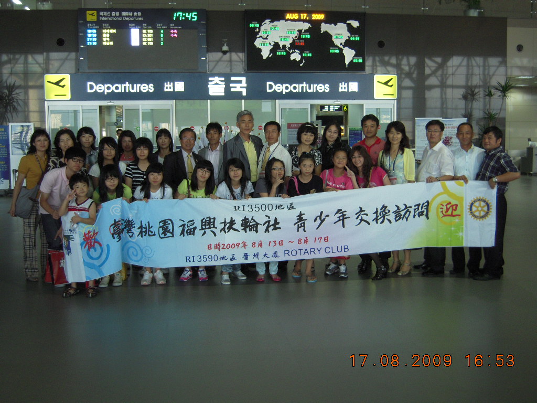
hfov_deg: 45.8
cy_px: 202
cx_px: 268
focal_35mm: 41
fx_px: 636
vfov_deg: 35.1
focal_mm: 7.3
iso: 250
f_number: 3.2
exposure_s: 1/50
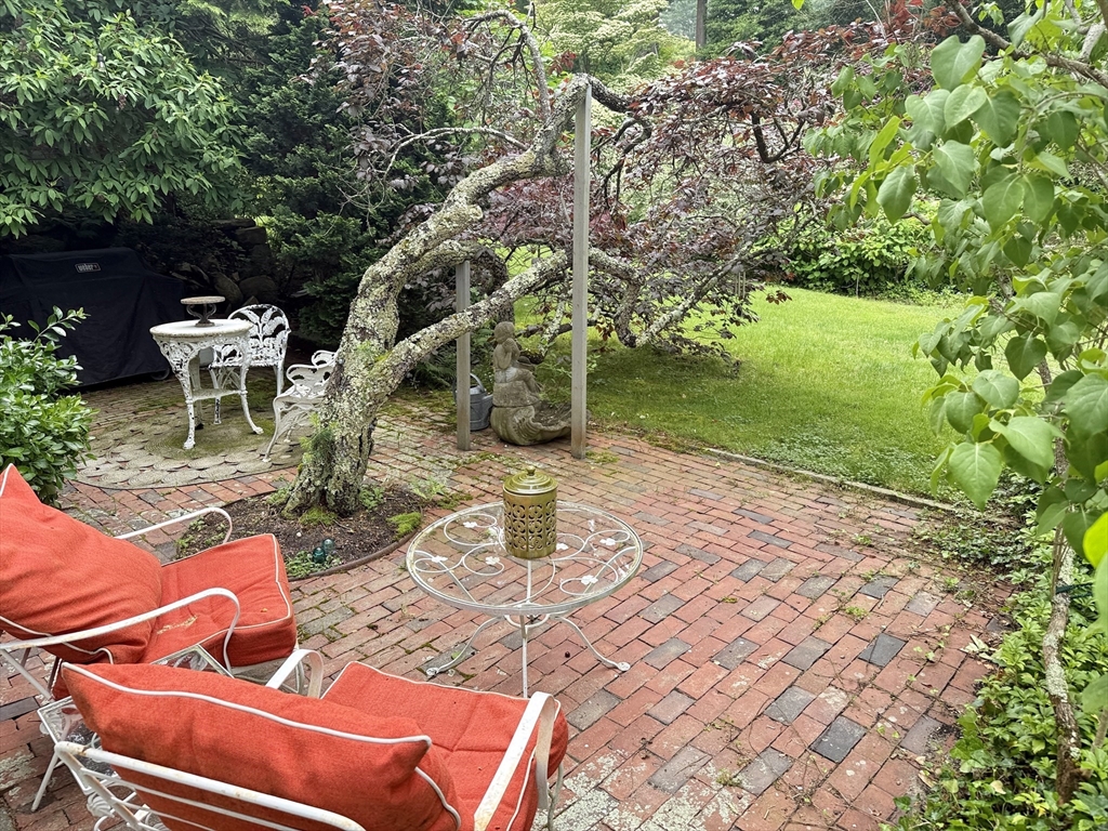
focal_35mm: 24
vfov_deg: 56.8
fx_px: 768
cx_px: 554
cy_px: 416
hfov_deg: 71.6
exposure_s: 1/1060
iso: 80
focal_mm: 6.76
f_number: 1.78
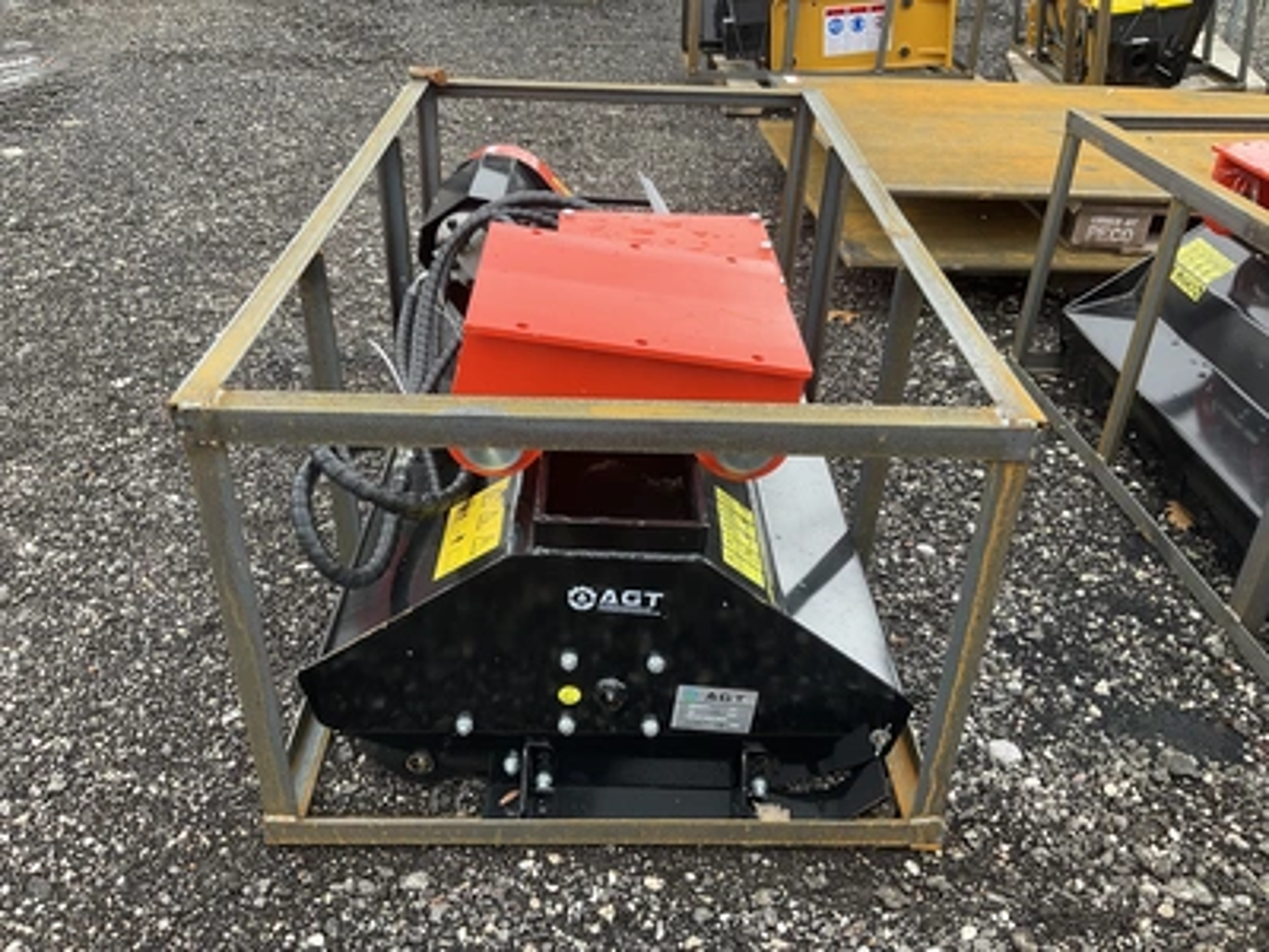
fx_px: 1063
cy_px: 476
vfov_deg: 48.2
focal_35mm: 29
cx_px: 634
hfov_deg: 61.7
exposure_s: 1/122
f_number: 1.8
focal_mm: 3
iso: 32
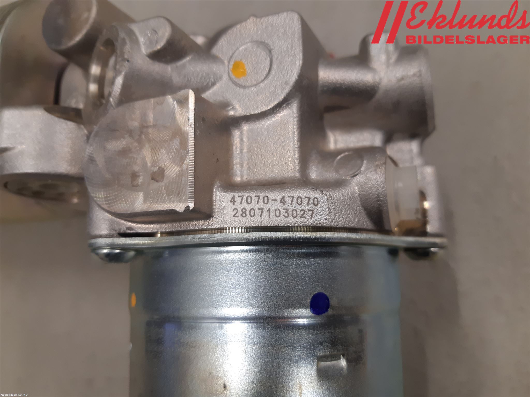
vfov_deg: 53.1
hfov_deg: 67.3
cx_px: 265
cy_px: 198
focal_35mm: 26
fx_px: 398
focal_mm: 3.93
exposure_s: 1/50
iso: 100
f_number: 1.7
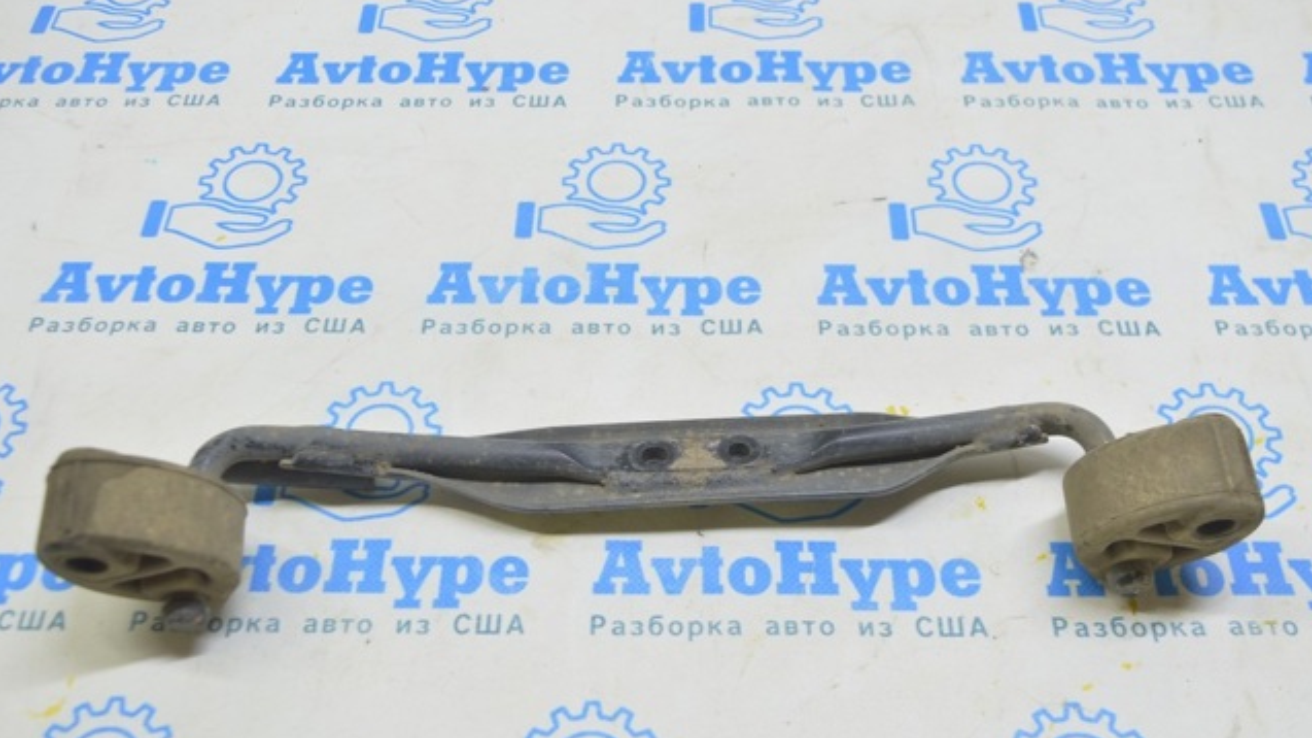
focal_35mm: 41
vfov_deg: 29.0
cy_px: 370
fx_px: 1426
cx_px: 655
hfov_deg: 49.4
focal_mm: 26
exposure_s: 1/20
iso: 400
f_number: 5.6
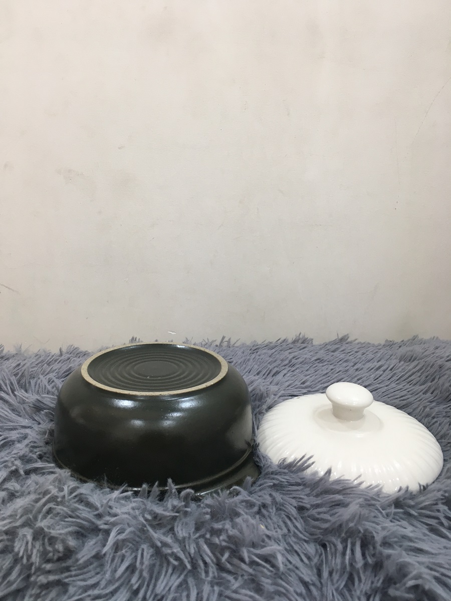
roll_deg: -1.9
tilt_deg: -14.5
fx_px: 504
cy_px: 300
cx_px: 226
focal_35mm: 29
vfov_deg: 61.7
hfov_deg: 48.2
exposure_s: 1/33
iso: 80
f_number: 2.2
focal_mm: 4.15
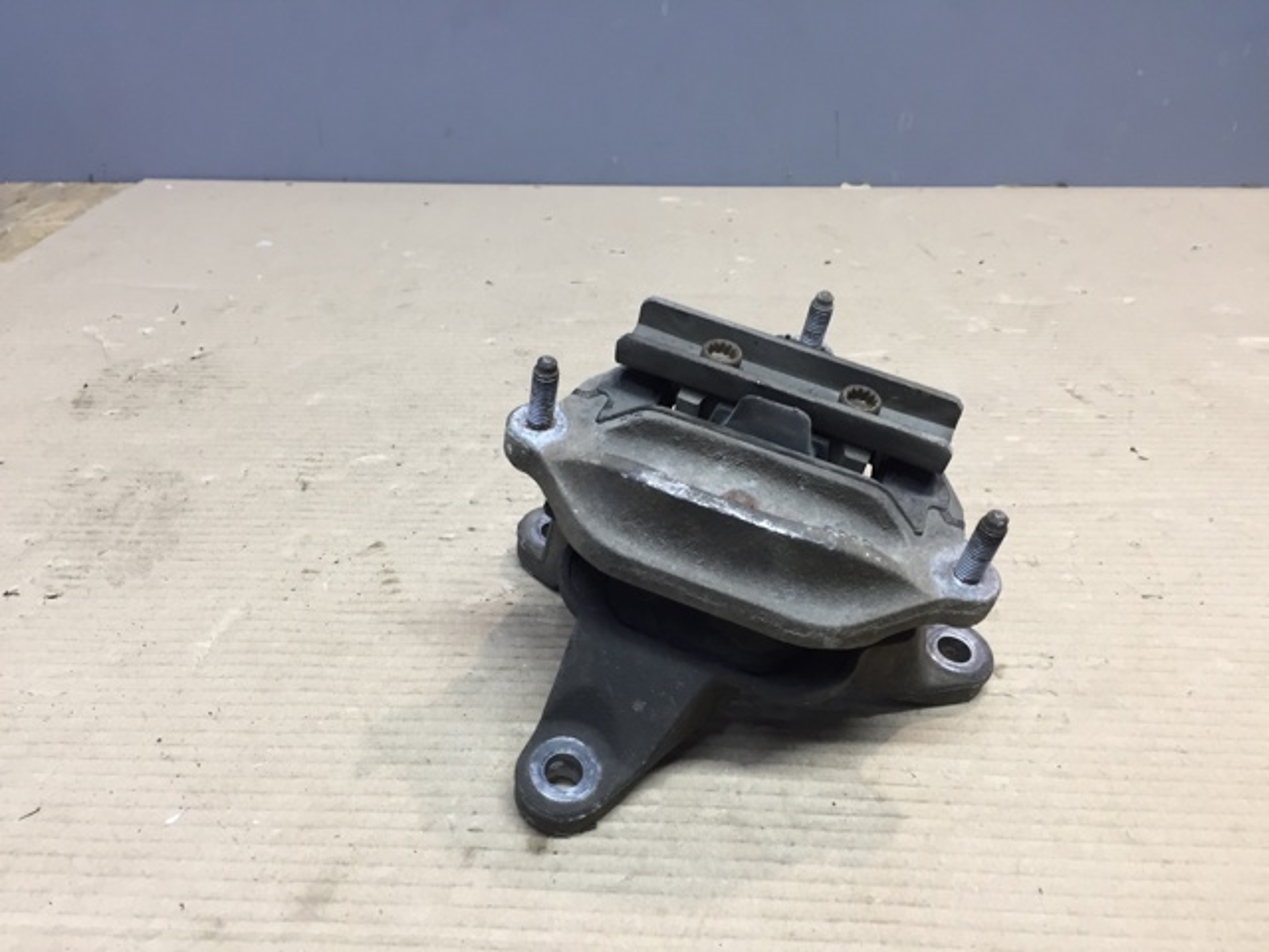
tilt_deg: -31.4
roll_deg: -0.7
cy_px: 476
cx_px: 634
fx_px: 1063
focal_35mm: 29
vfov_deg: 48.2
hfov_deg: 61.7
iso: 80
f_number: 2.2
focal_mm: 4.15
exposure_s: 1/33
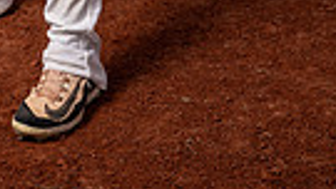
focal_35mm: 174
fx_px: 1551
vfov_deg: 6.5
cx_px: 2
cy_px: -306
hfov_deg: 12.2
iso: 250
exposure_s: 1/250
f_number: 11
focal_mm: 50
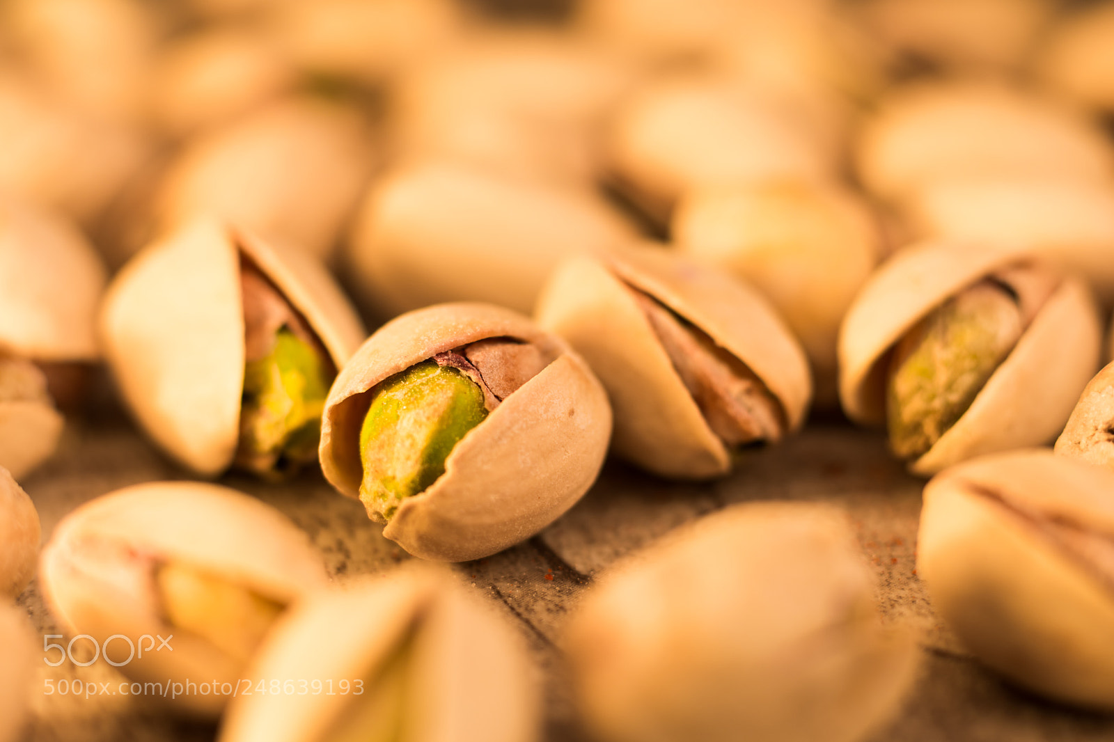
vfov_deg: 18.2
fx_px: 2320
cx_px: 557
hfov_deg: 27.0
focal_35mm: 75
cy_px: 371
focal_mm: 50
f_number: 3.5
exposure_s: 1/30
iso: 100
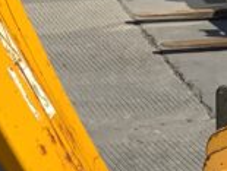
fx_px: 1255
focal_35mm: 191
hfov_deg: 9.8
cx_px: 422
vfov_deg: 7.2
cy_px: 457
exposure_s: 1/1912
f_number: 1.8
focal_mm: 3
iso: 16
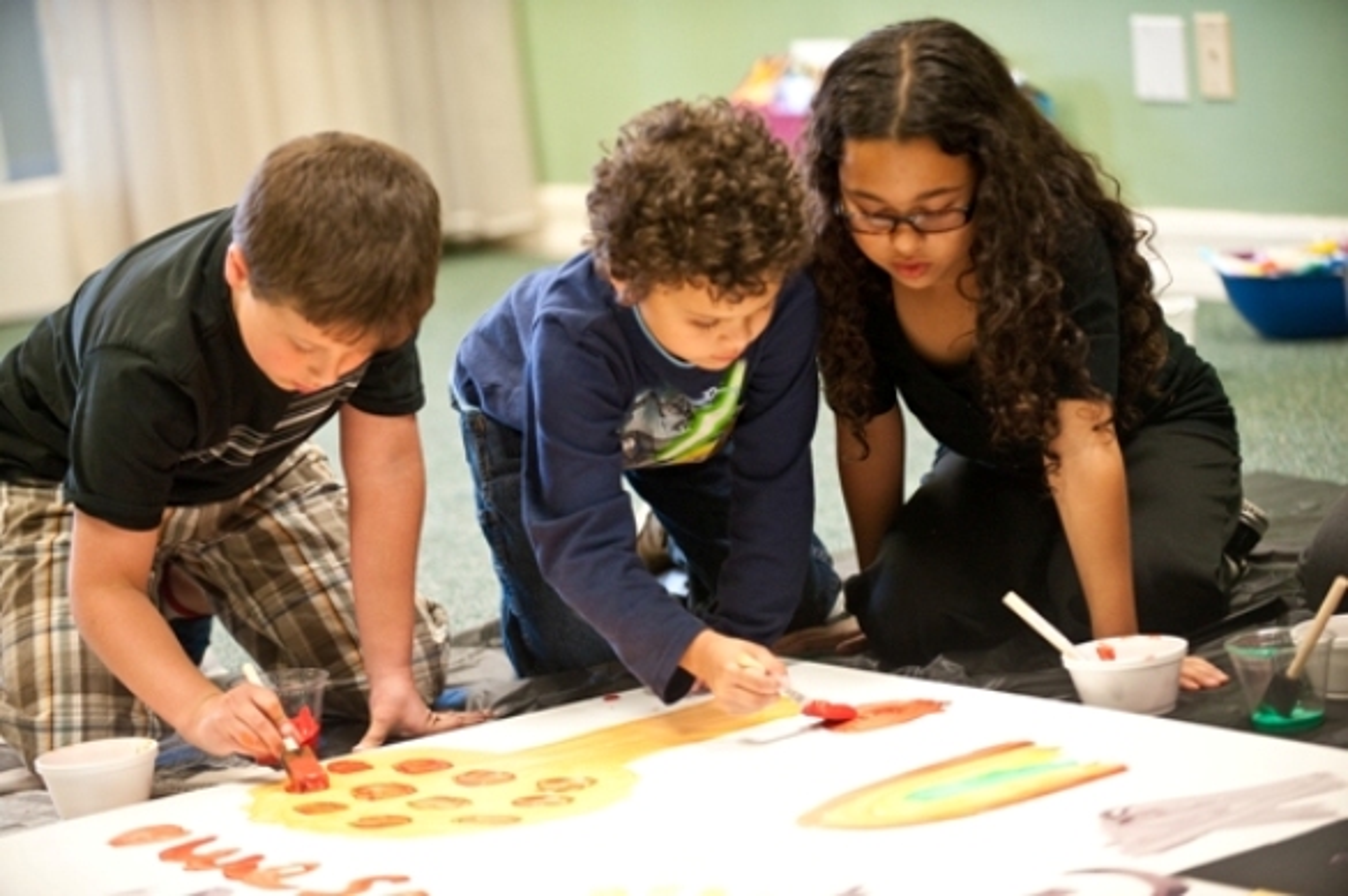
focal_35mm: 125
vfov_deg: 10.9
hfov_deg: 16.4
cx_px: 674
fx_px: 4677
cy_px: 448
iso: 1600
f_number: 2.8
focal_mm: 125
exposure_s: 1/125
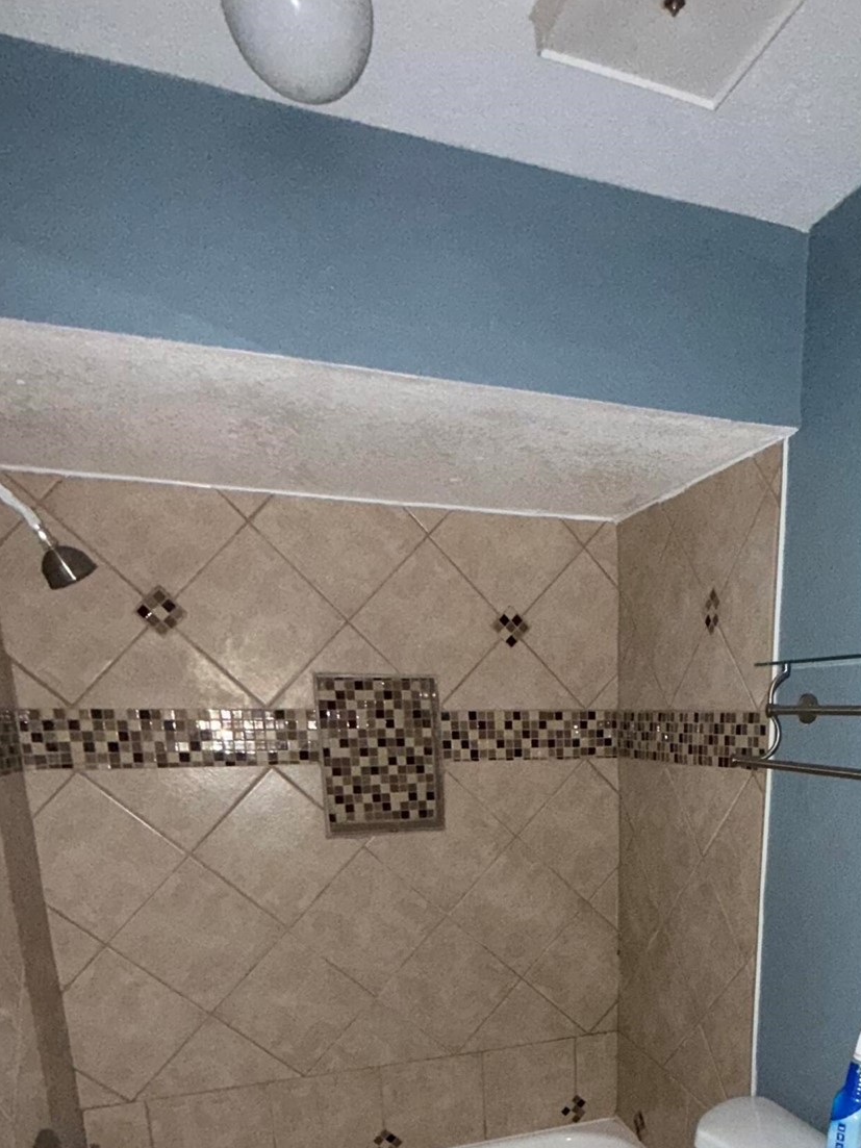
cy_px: 948
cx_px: 599
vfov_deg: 60.8
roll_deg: +0.1
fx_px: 862
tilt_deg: -14.6
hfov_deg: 51.7
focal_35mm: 26
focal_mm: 2.22
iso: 320
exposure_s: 1/29
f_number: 2.2
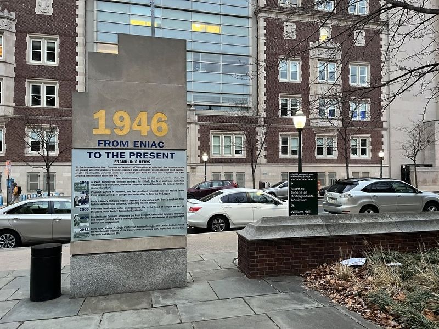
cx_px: 220
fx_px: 330
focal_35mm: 26
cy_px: 164
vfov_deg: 53.1
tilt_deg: +2.8
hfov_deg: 67.3
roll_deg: +0.7
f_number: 1.6
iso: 400
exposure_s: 1/60
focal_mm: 5.1
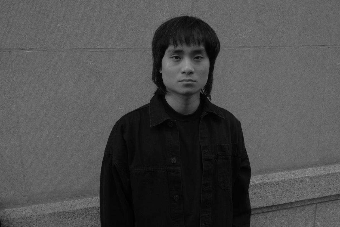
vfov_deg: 40.0
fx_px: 312
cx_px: 170
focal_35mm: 33
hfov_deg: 57.2
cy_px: 114
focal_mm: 22.3
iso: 800
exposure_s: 1/13
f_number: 22
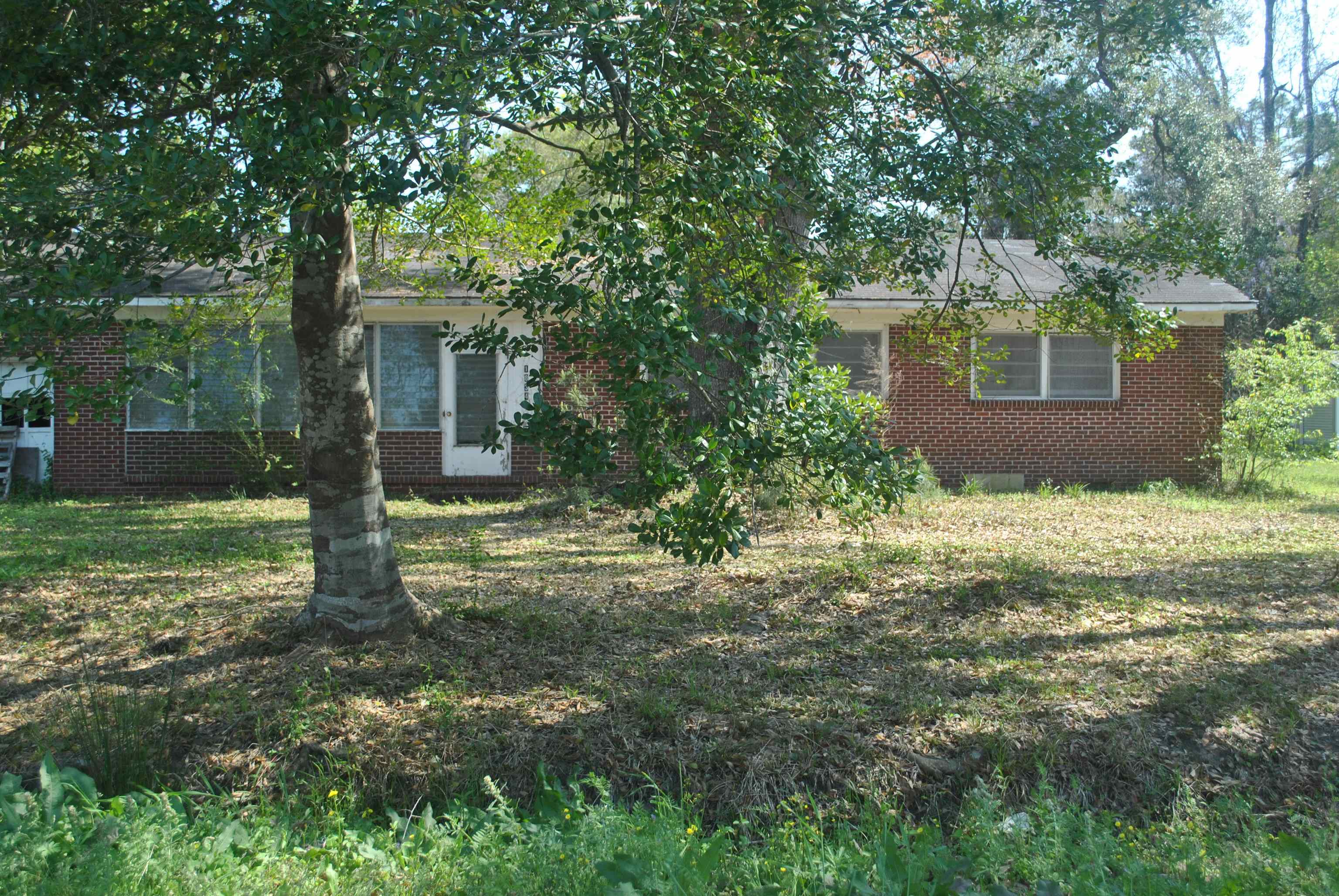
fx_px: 1452
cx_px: 670
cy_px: 448
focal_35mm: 39
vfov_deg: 34.3
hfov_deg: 49.5
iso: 100
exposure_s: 1/125
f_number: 5.6
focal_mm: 26
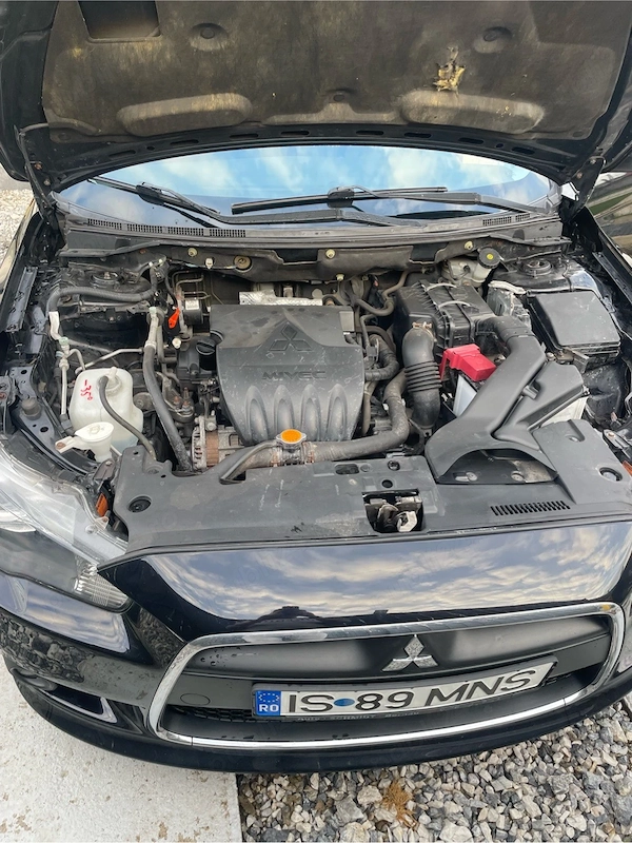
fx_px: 633
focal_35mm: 26
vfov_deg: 67.3
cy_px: 422
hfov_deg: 53.1
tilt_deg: -36.5
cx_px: 316
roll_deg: +2.2
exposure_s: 1/121
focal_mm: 4.2
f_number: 1.6
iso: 64
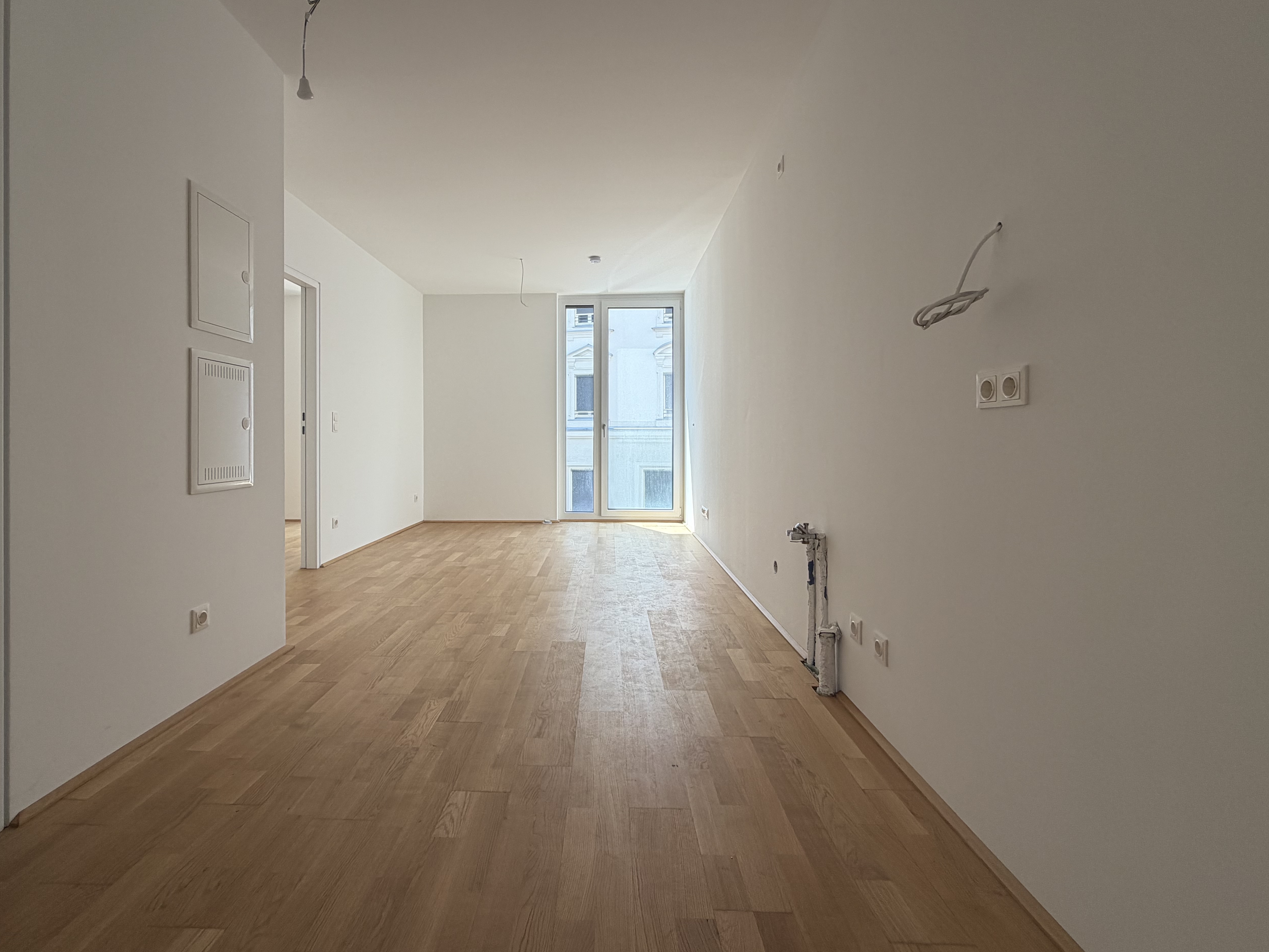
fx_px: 587
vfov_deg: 78.0
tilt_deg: +0.8
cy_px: 436
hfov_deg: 94.3
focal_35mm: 16
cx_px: 584
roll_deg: +0.0
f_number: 2.2
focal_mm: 2.22
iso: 64
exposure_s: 1/121
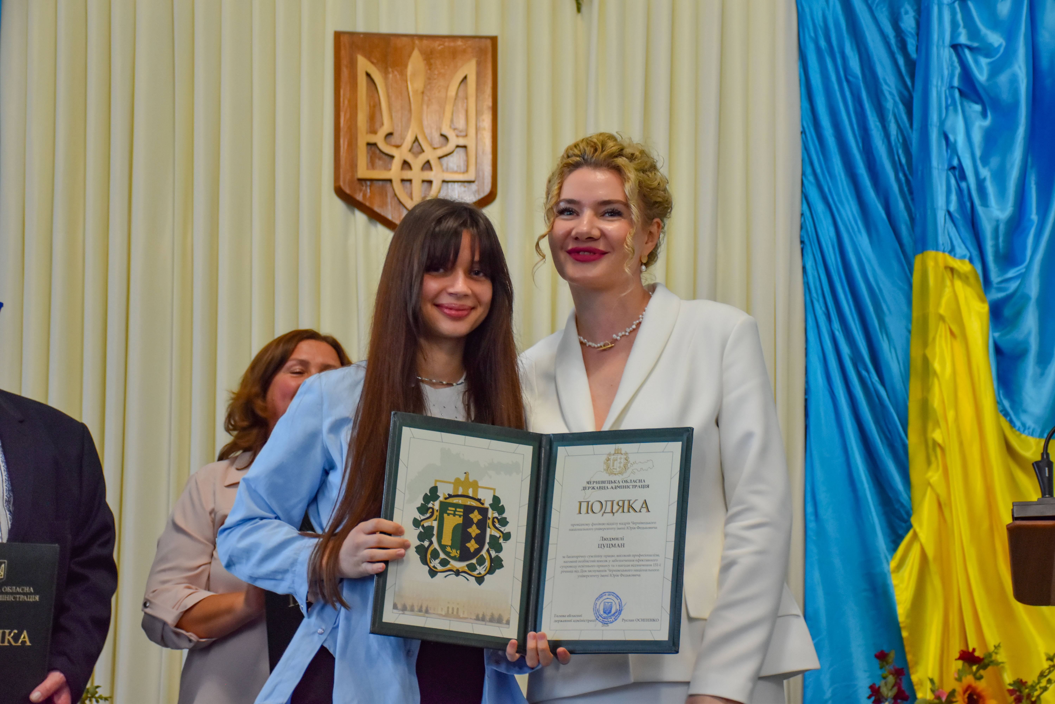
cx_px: 528
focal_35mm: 78
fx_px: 2286
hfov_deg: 26.0
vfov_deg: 17.5
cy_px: 352
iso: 1000
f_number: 4.8
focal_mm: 52
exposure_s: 1/60
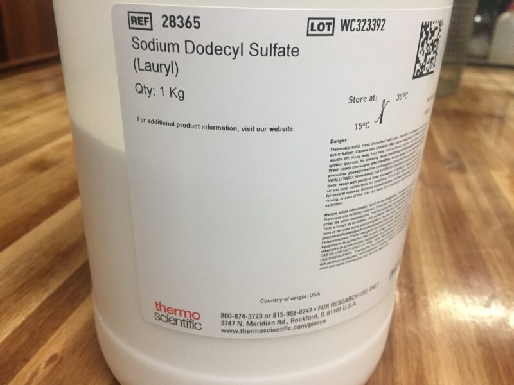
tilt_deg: -24.4
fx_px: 431
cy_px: 192
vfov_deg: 48.2
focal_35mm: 29
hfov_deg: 61.7
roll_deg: -3.5
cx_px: 257
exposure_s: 1/33
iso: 200
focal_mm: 4.15
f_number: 2.2
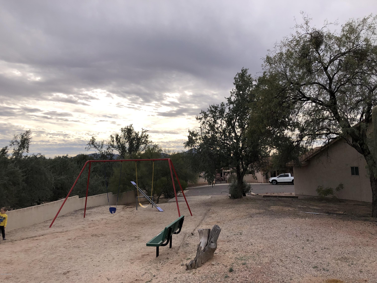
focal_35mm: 28
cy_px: 142
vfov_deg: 49.7
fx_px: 305
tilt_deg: +6.1
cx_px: 188
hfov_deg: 63.4
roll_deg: +0.3
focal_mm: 3.99
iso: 32
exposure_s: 1/3205
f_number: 1.8
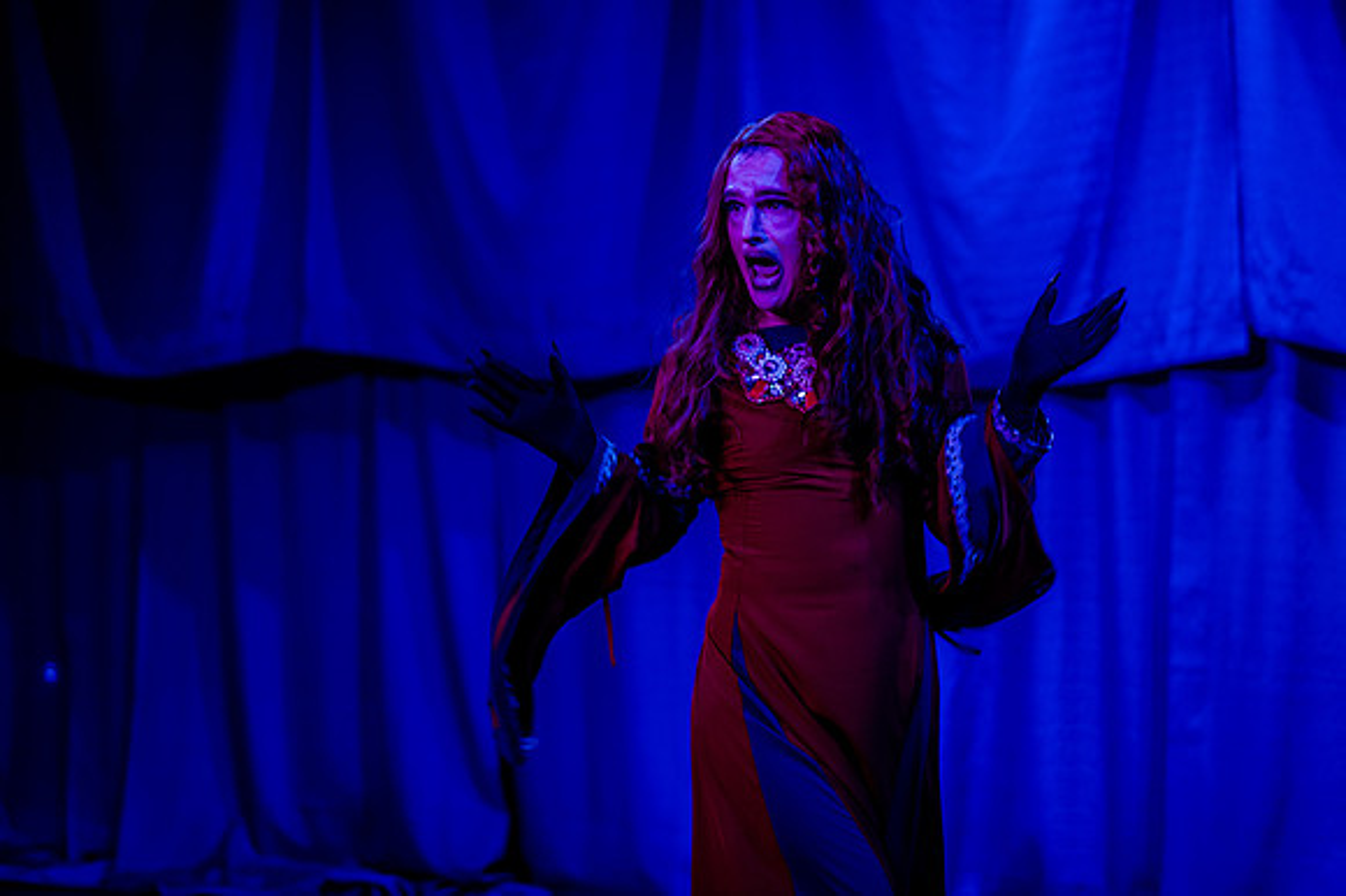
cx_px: 798
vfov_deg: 10.9
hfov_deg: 16.3
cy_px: 361
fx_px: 4685
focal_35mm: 125
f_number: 2
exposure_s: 1/100
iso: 2500
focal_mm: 105
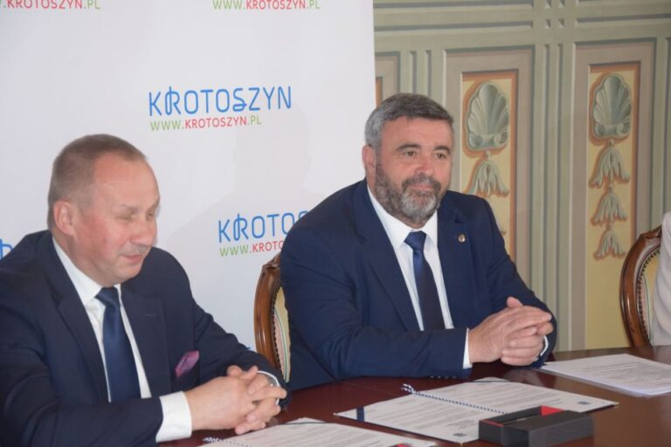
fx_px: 1957
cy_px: 224
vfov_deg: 13.0
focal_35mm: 105
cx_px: 336
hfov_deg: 19.5
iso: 1800
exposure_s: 1/60
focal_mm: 70
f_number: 5.3
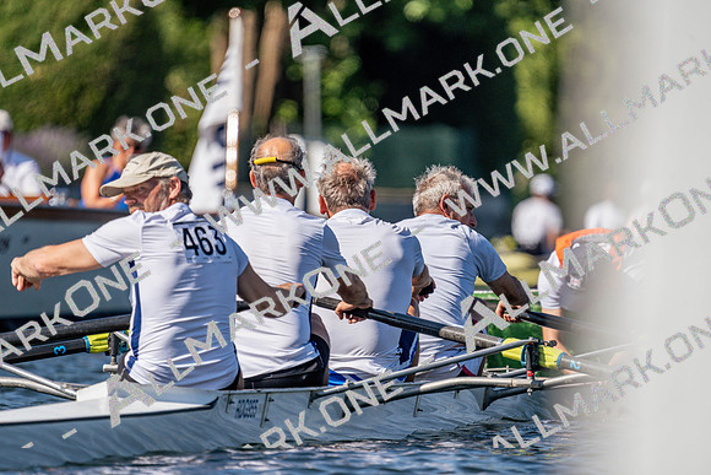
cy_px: 238
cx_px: 356
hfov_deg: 3.4
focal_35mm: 600
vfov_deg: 2.3
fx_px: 11852
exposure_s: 1/1600
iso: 200
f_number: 6.3
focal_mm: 600
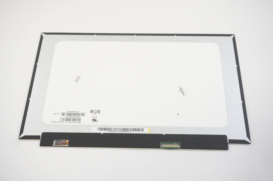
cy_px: 90
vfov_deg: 34.1
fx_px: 295
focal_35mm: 39
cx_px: 136
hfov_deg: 49.6
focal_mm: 26
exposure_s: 1/250
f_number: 5.6
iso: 5000
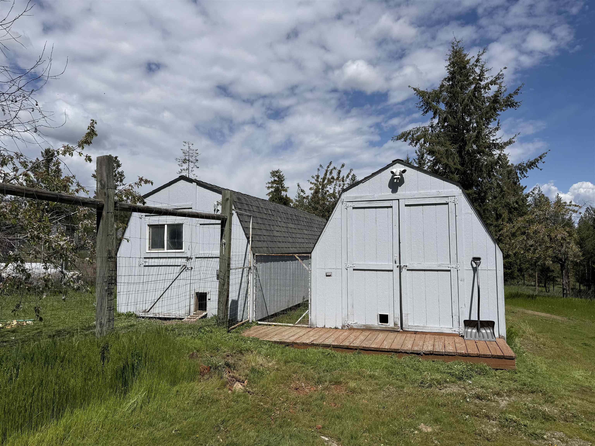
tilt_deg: +3.8
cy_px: 223
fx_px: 413
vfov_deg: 56.8
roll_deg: +1.3
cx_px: 298
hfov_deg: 71.6
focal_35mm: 24
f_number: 1.78
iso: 80
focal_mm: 6.76
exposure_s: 1/10309
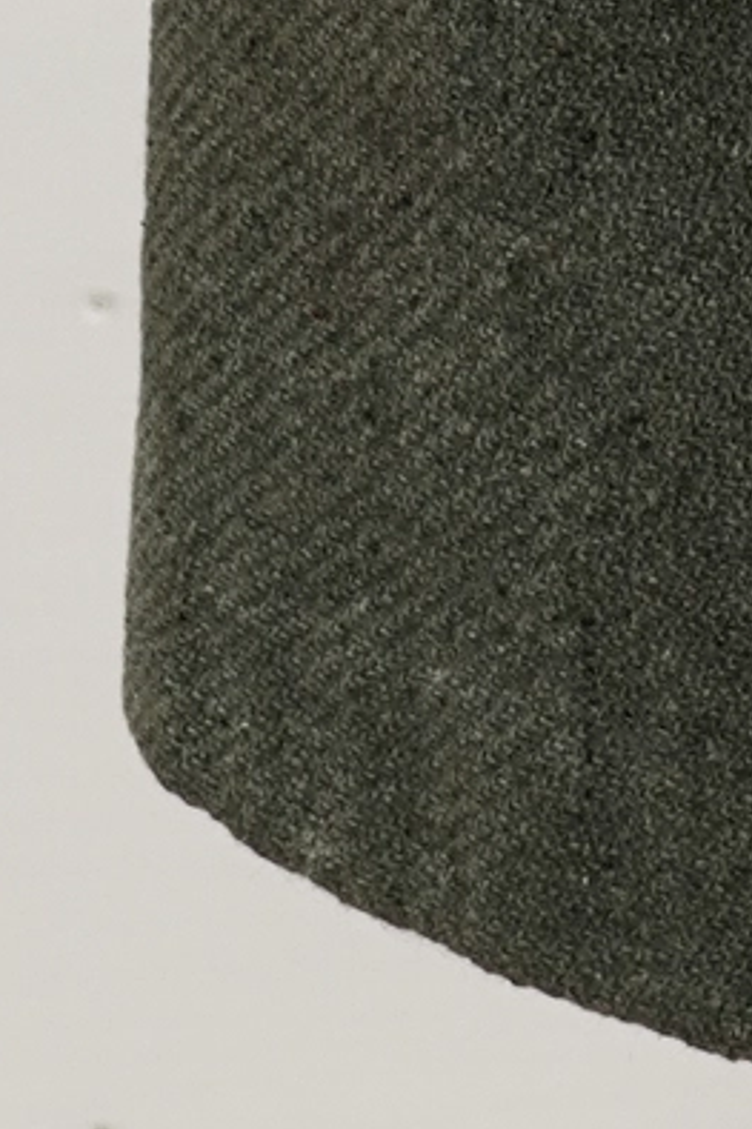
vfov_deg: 5.5
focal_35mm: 350
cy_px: -2458
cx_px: 1415
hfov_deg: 3.9
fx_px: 10975
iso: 250
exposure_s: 1/20
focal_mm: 32
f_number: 6.3
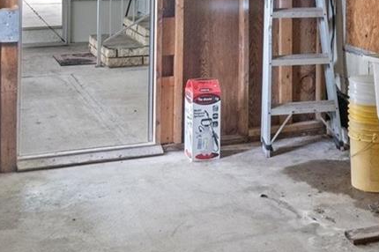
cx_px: 279
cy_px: -51
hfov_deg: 29.7
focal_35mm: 67
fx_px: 705
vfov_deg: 19.1
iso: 640
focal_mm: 12
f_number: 8
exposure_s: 1/3
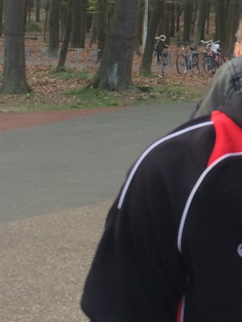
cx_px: 301
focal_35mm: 109
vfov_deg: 17.8
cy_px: 52
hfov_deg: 13.2
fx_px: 1016
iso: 32
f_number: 2.2
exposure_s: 1/230
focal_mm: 4.12
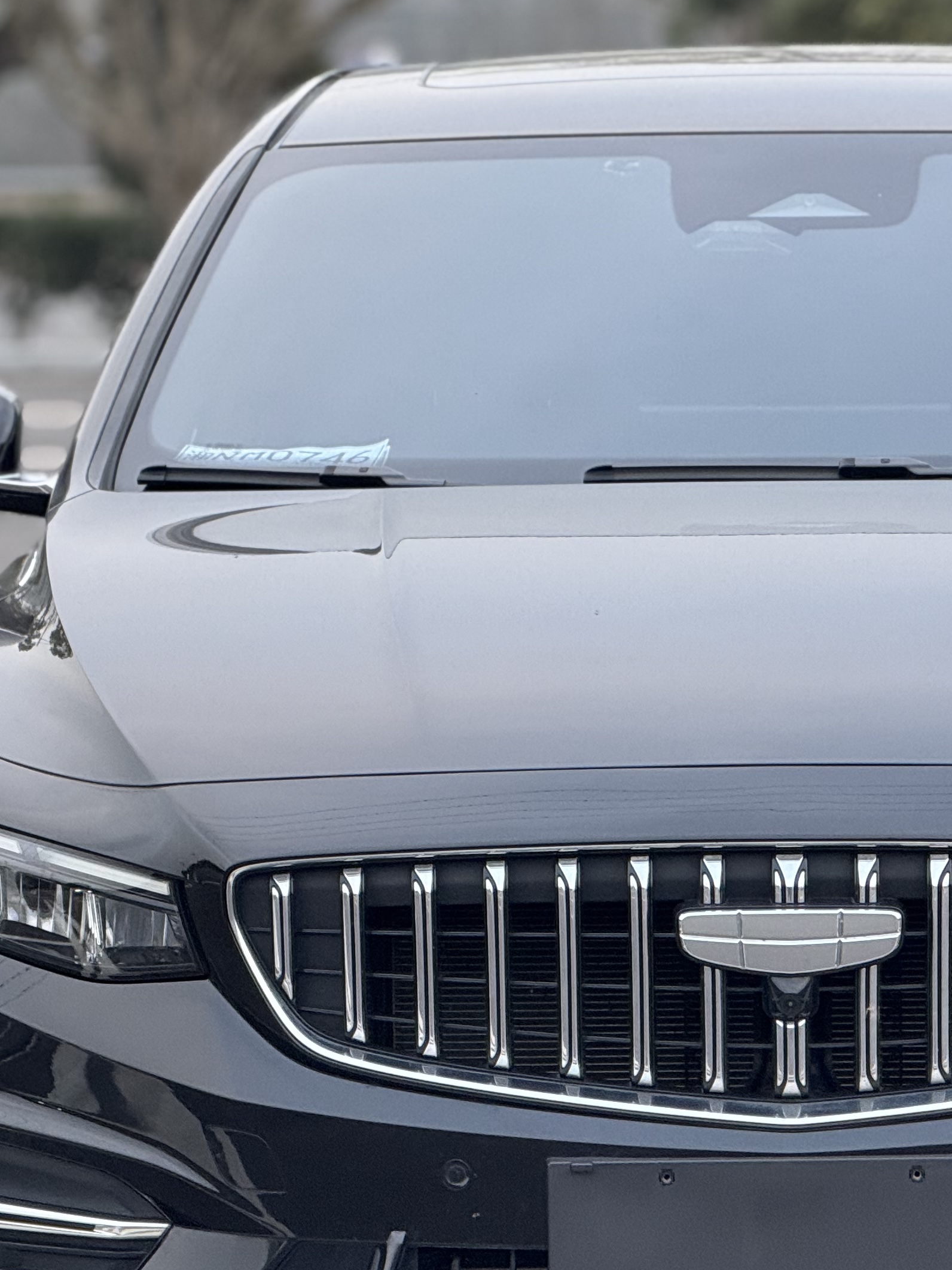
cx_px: 804
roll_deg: +0.3
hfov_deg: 6.5
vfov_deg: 8.7
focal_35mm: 228
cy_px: 743
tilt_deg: -4.7
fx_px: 8359
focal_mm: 15.66
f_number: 2.8
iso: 125
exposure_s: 1/99
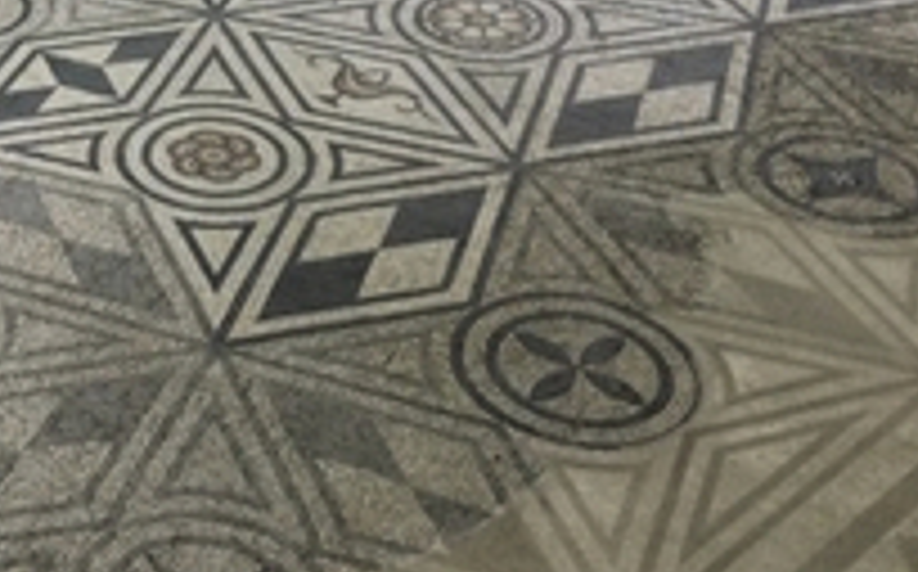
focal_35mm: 71
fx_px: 1774
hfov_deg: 27.5
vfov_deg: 18.0
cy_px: 72
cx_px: 22
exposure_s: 1/33
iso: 50
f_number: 2.4
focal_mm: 3.3
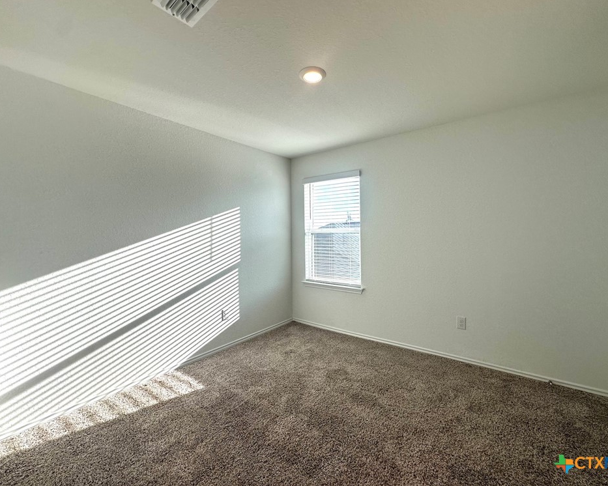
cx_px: 315
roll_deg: +0.7
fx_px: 270
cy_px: 236
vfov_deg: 84.0
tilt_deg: -0.3
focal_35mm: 15
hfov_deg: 96.8
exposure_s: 1/389
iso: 40
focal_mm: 2.22
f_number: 2.2
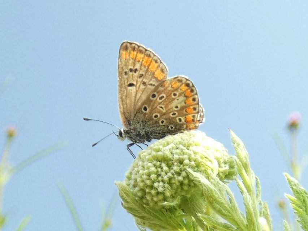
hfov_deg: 58.3
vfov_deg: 45.5
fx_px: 276
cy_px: 116
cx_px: 154
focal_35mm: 31
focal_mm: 5.5
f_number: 3.3
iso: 80
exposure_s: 1/100
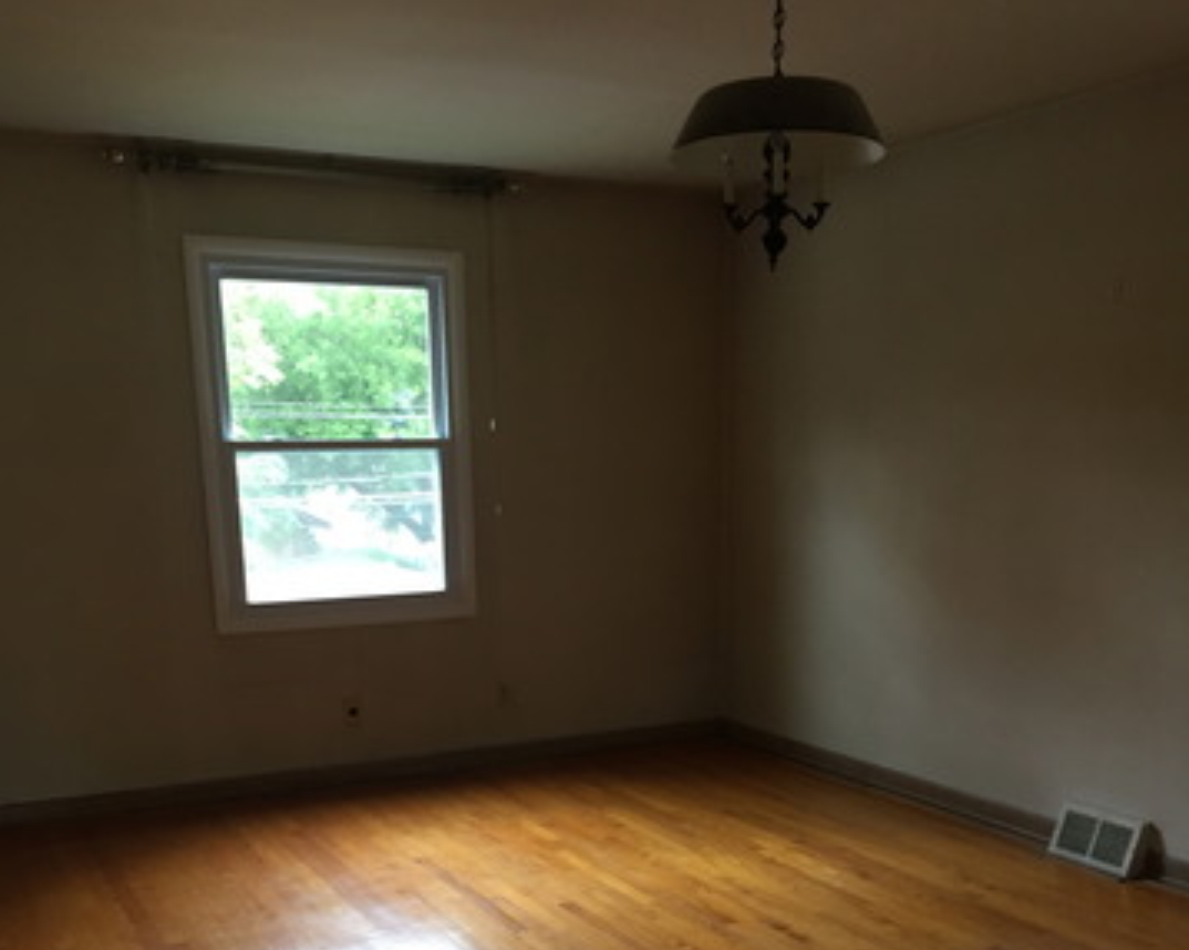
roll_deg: +1.4
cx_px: 594
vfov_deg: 37.4
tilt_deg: -13.0
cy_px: 787
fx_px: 1336
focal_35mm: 38
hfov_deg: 48.0
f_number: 2.2
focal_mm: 4.15
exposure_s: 1/30
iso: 100
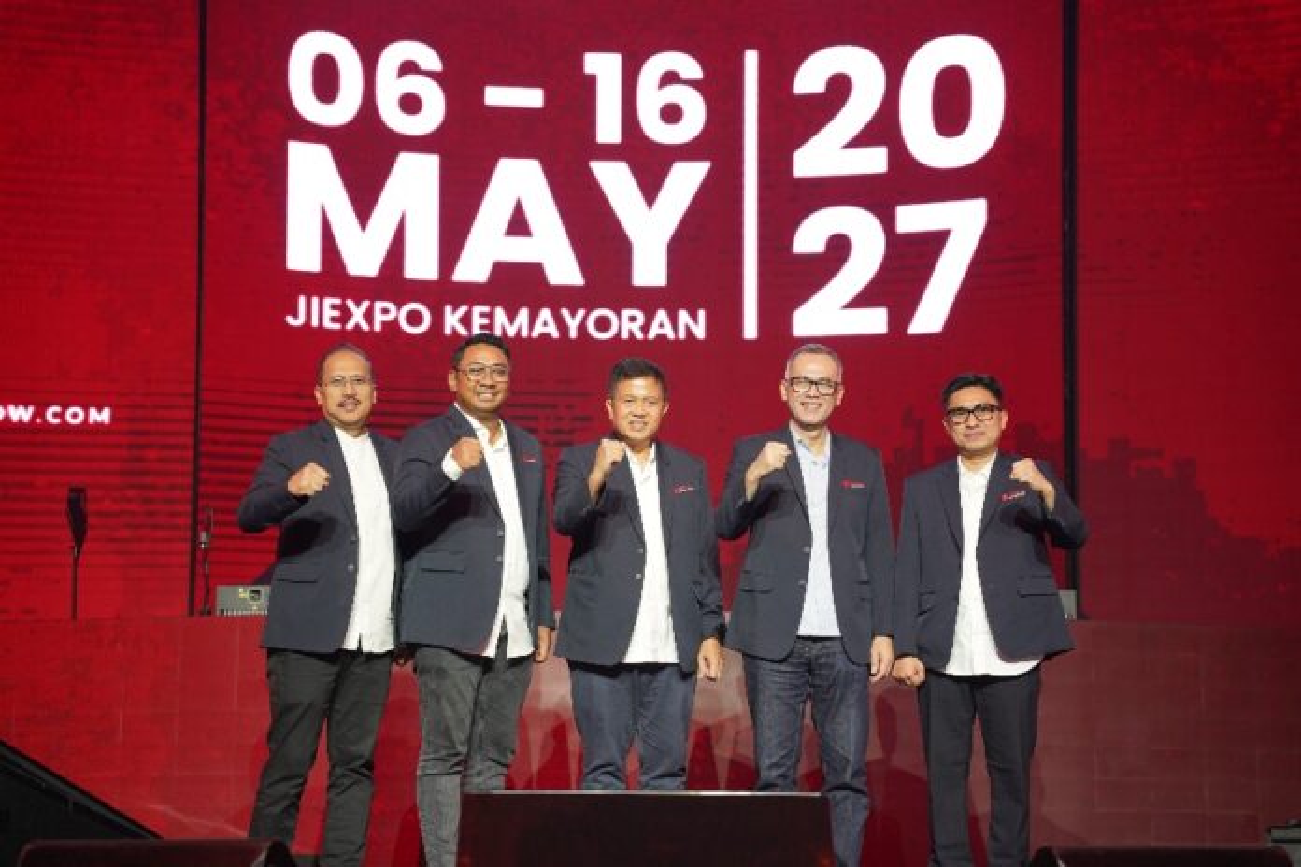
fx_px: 2530
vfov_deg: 19.5
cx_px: 650
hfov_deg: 28.8
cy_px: 434
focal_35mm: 70
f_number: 2.8
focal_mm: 70
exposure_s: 1/250
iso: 1600
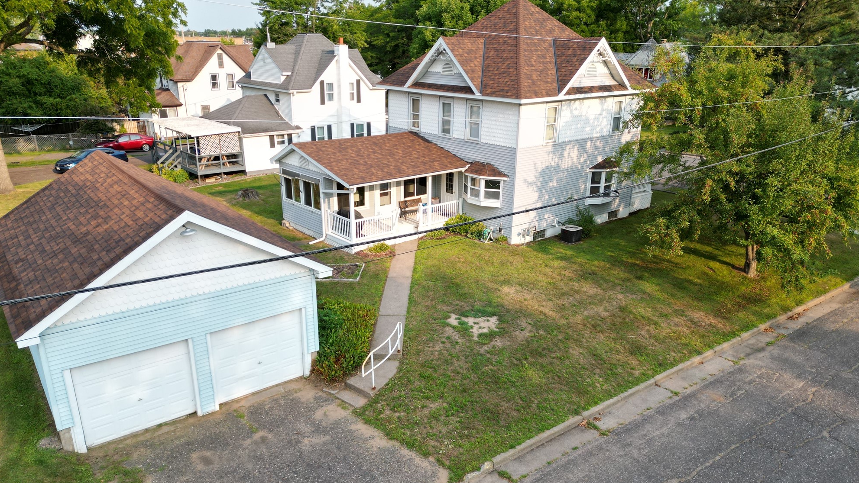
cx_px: 425
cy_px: 262
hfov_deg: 69.9
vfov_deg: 42.9
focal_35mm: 27
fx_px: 615
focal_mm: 6.72
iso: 200
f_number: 1.7
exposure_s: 1/1250
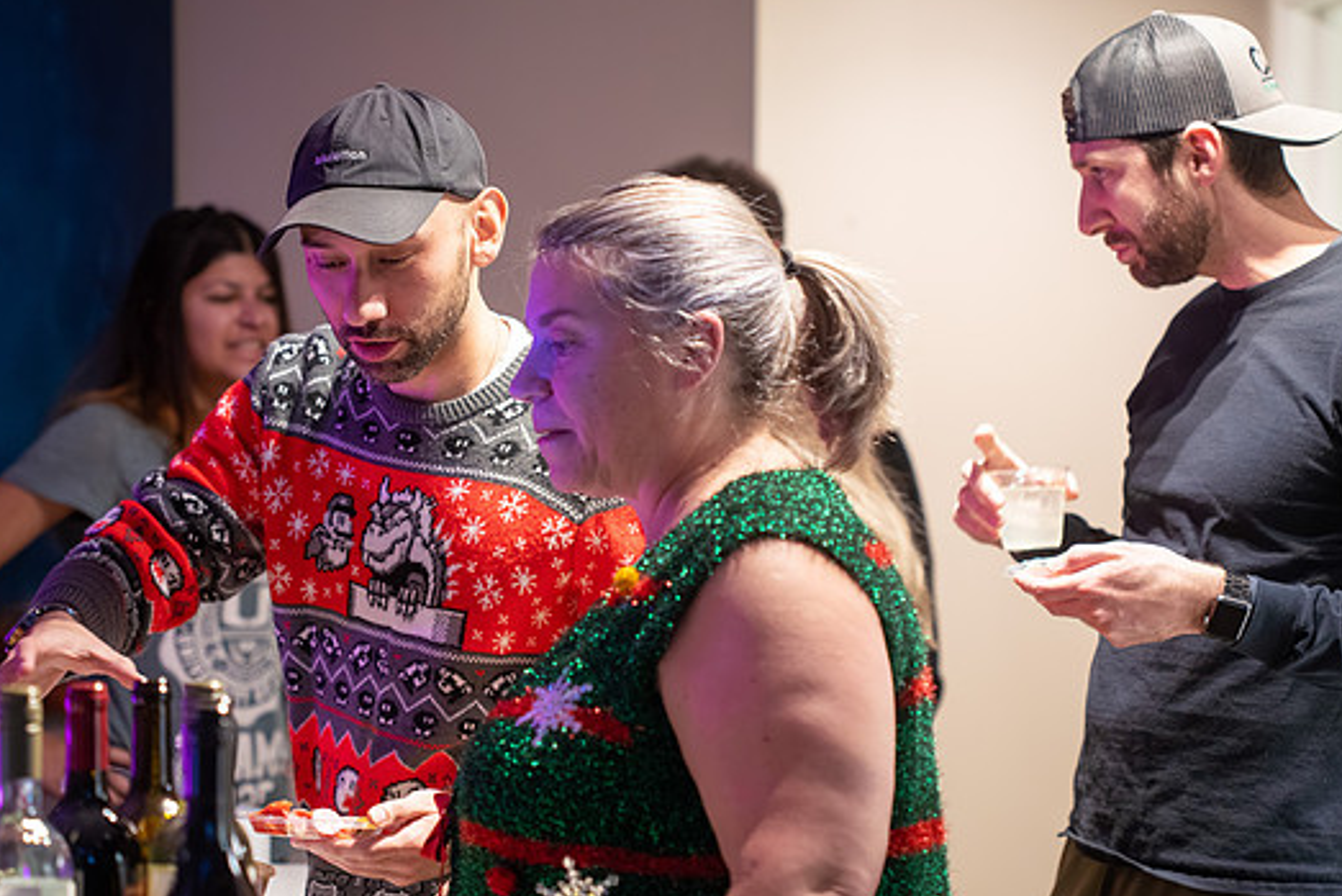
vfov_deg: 12.3
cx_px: 665
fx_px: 4139
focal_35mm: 111
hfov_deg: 18.4
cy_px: 461
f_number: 3.5
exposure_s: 1/60
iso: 1250
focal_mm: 100
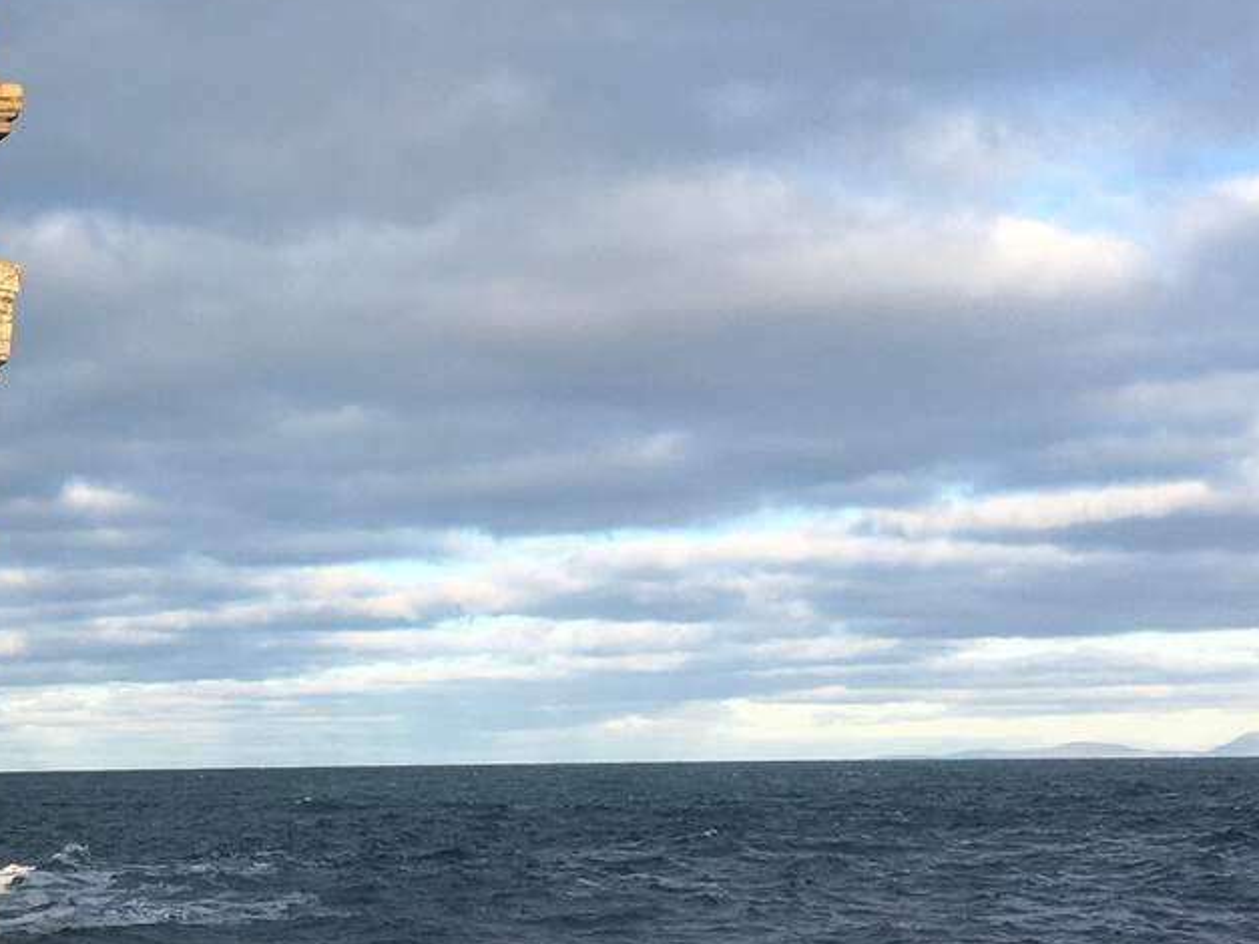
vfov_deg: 19.6
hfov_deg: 25.8
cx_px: 235
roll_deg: +1.6
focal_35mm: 74
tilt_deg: +13.2
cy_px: 149
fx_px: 2691
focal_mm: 4.15
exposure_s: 1/651
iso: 25
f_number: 2.2
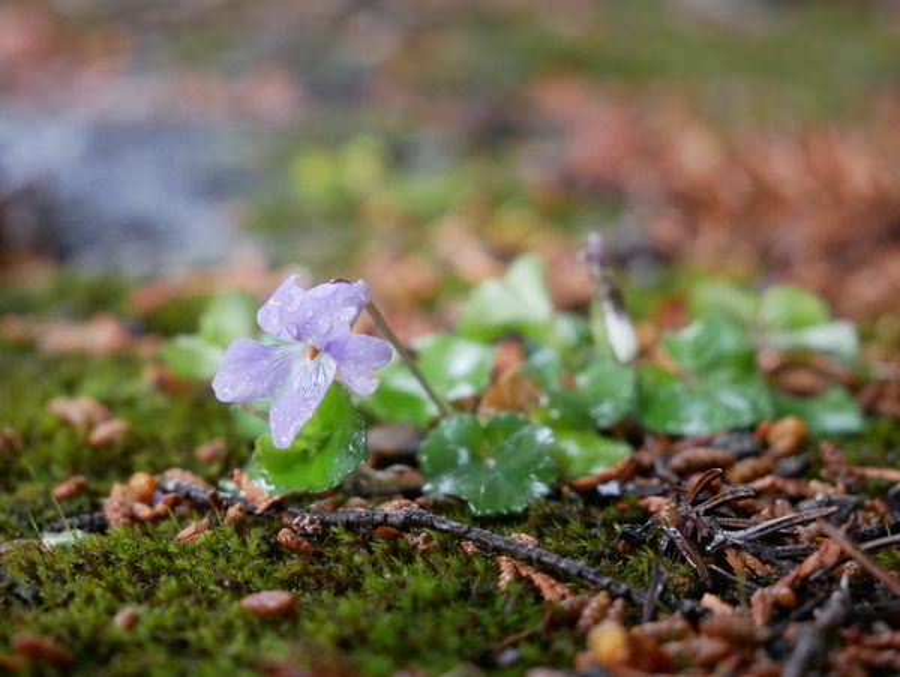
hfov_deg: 16.4
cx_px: 450
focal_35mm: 120
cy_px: 338
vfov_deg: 12.4
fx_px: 3122
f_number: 5.6
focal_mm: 60
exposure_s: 1/125
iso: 2500
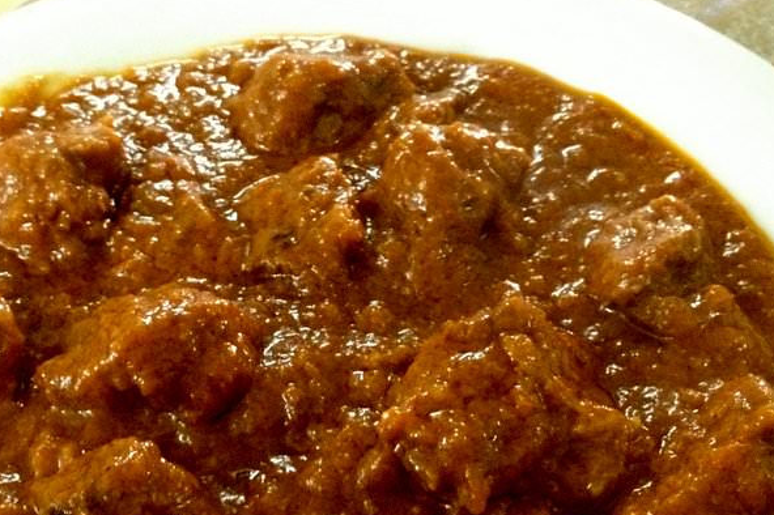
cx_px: 322
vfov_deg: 21.3
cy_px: 409
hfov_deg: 31.8
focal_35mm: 63
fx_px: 1354
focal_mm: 4.28
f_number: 2.4
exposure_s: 1/17
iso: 800
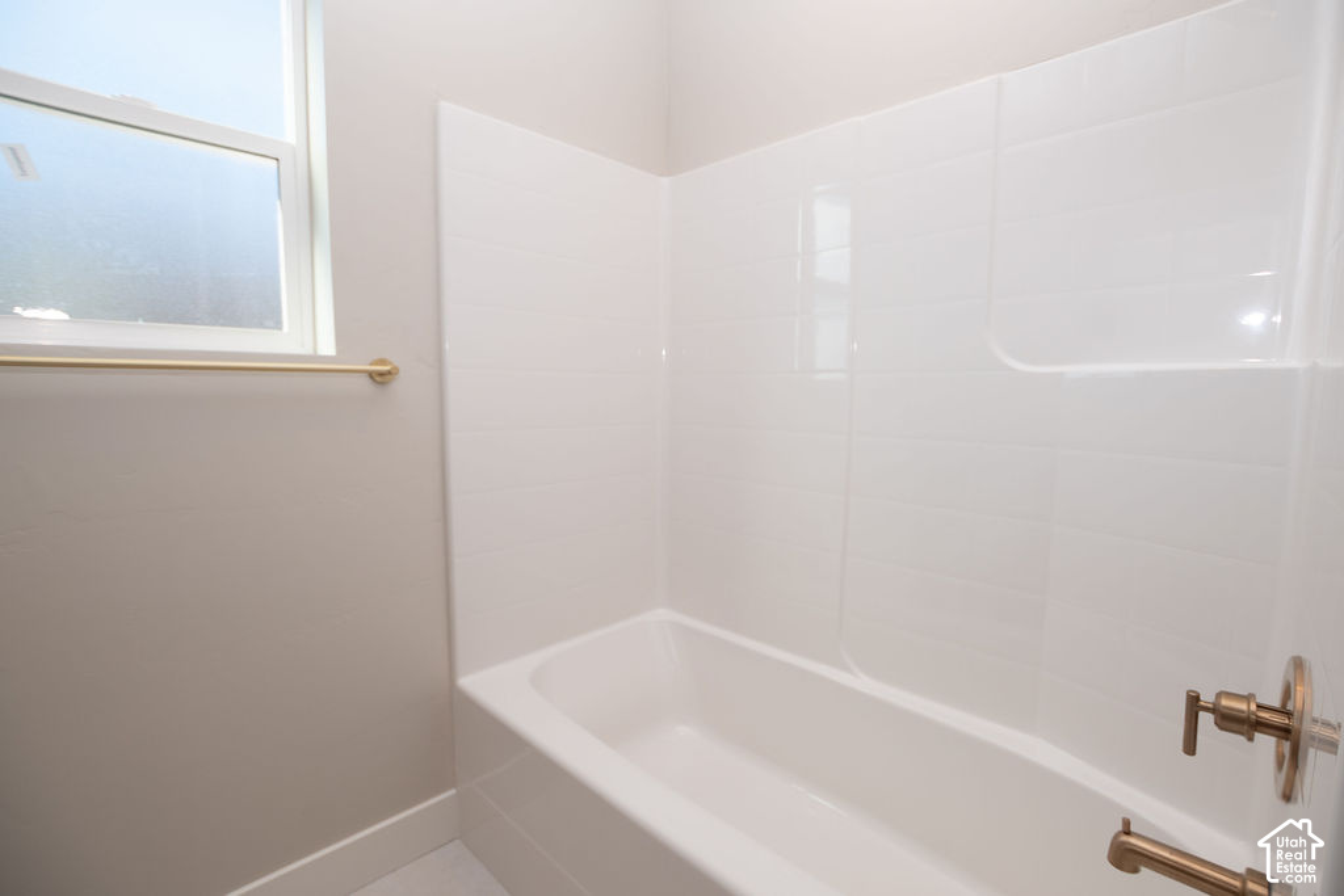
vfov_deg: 76.7
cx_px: 672
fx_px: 567
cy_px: 448
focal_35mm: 15
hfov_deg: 99.7
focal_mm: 10
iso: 100
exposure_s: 1/200
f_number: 4
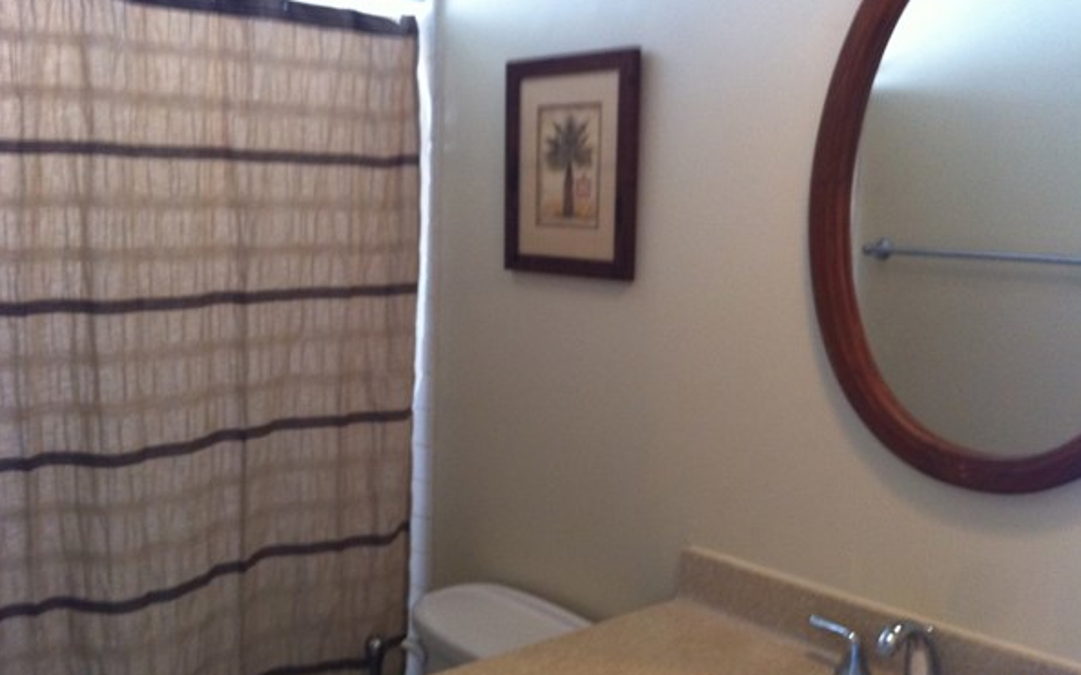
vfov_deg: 31.9
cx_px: 532
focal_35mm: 40
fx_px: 1178
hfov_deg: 49.3
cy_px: 379
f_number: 2.8
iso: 125
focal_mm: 3.85
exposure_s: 1/15
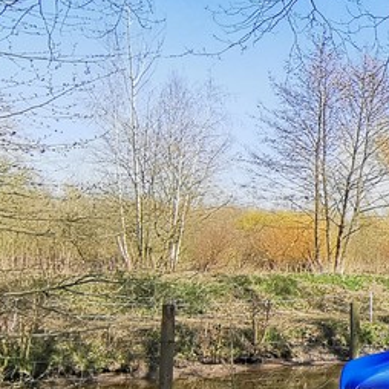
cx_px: 767
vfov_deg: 30.0
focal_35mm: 57
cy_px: 201
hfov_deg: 19.1
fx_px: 725
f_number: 2.2
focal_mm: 2.26
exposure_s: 1/719
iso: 50
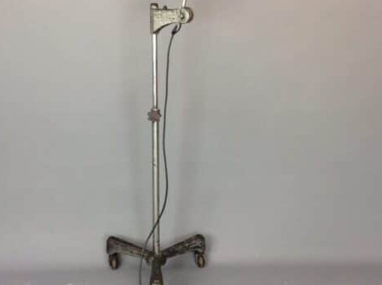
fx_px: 584
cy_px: 88
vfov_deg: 27.2
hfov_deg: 36.2
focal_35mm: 53
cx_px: 175
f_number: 2.4
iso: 40
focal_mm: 3.3
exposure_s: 1/33
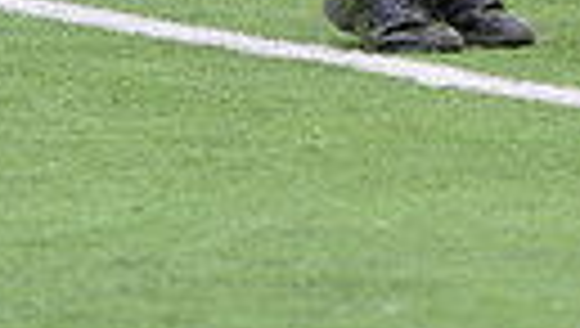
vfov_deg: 1.5
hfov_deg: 2.7
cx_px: 528
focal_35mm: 803
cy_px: -607
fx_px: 12368
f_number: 4.5
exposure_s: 1/500
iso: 640
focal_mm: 220
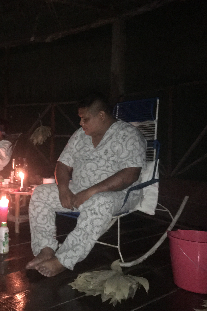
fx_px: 354
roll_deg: -0.8
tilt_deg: -3.7
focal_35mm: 41
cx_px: 11
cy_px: 154
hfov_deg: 30.8
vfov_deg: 47.4
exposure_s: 1/16
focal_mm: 4.15
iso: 500
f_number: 2.2
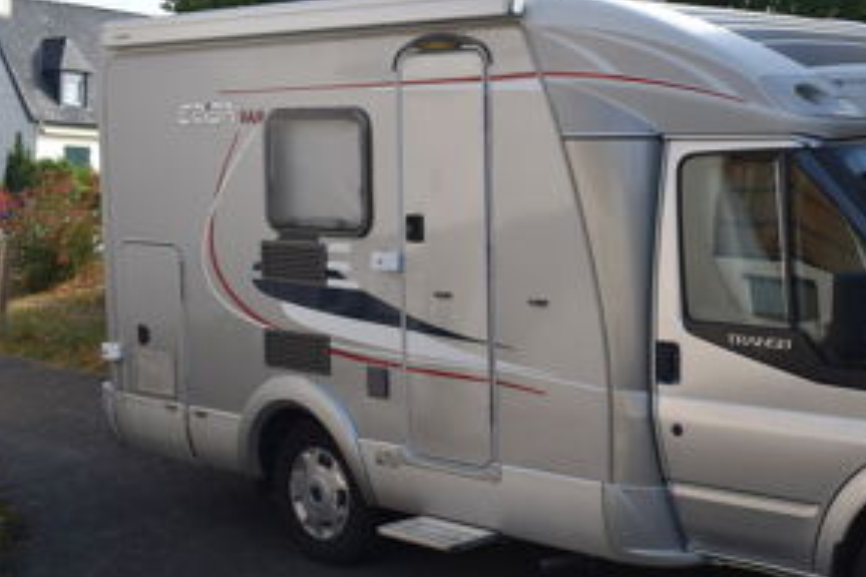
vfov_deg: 22.6
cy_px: 288
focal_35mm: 60
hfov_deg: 32.5
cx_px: 695
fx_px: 1443
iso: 200
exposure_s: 1/250
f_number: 8
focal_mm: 24
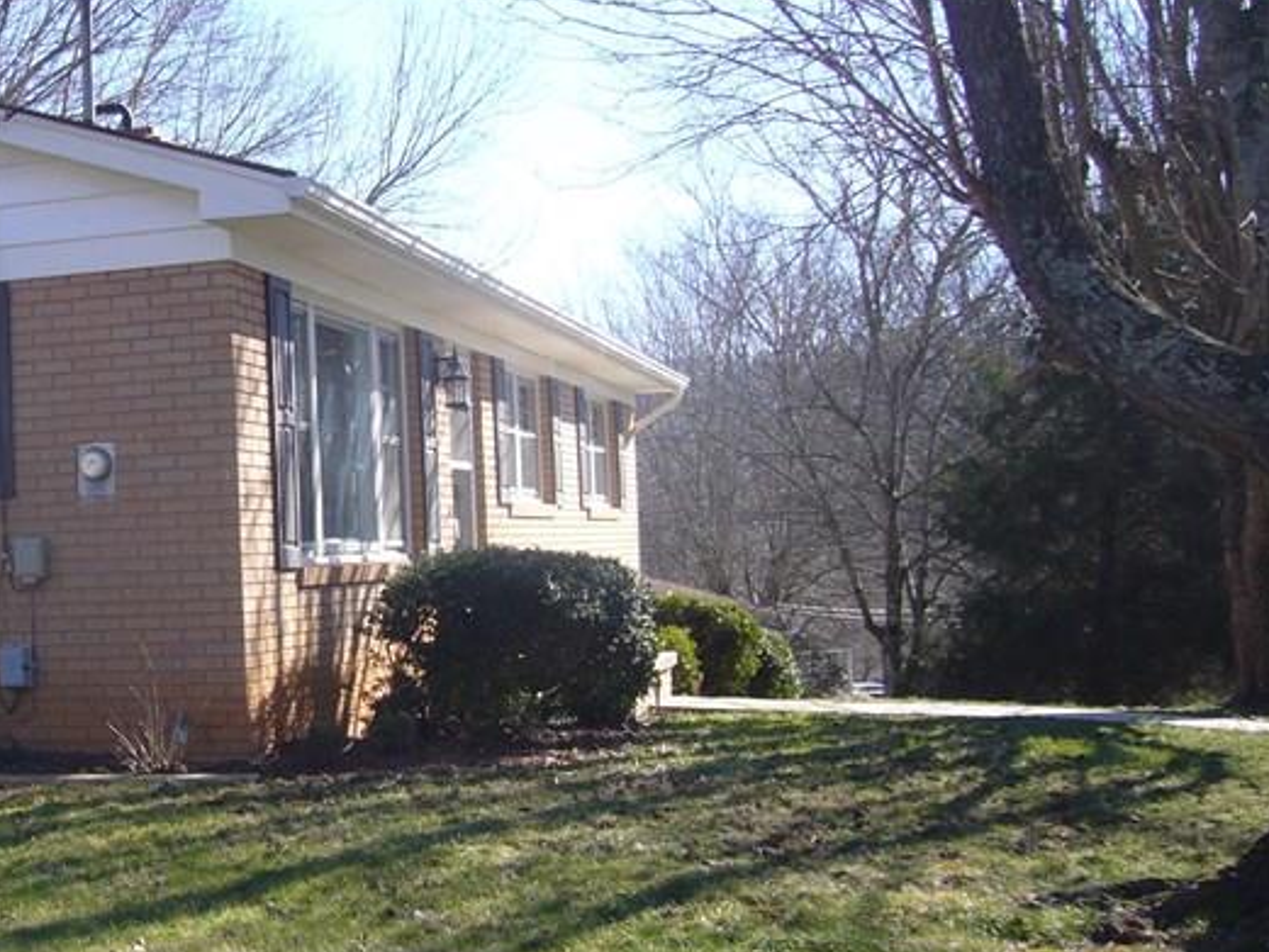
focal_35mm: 55
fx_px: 2017
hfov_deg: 33.3
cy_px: 550
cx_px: 149
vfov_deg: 26.5
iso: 80
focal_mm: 4.6
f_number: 2.8
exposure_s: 1/400
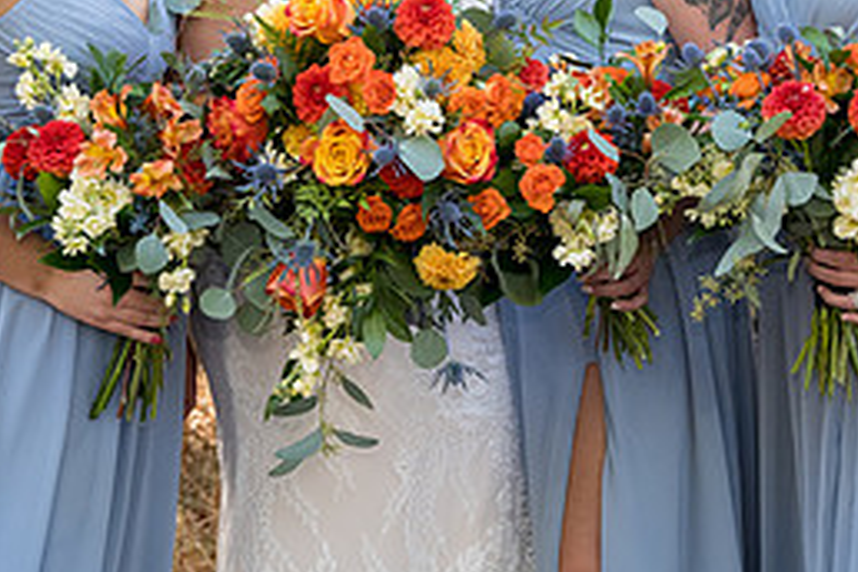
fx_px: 2955
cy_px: -174
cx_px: 517
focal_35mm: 124
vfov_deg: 10.8
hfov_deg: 16.5
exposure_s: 1/320
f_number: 4
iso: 1250
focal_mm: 46
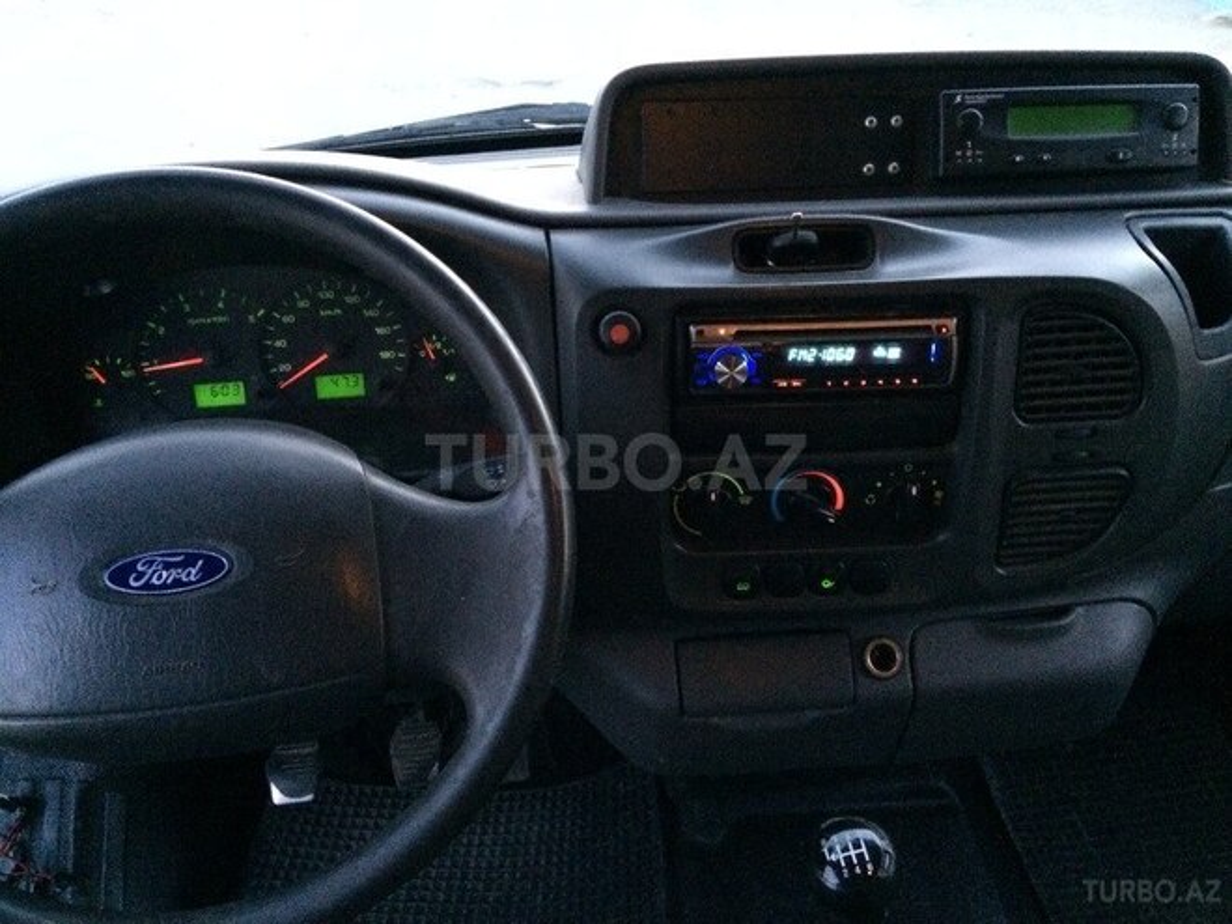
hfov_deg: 61.7
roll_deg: -1.1
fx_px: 1032
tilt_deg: -33.9
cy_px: 462
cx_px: 616
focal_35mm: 29
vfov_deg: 48.2
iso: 500
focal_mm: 4.15
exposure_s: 1/17
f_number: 2.2
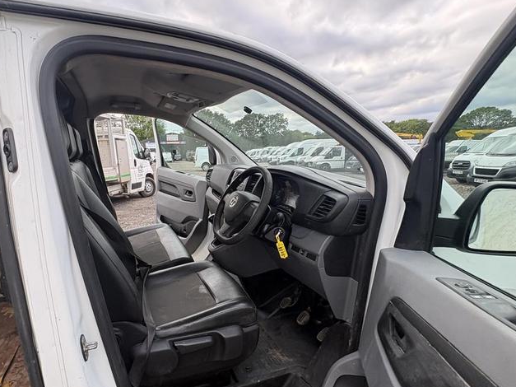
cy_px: 228
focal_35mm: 20
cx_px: 212
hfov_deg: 81.0
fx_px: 298
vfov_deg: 65.5
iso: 64
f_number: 2.2
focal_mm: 2.22
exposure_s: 1/255
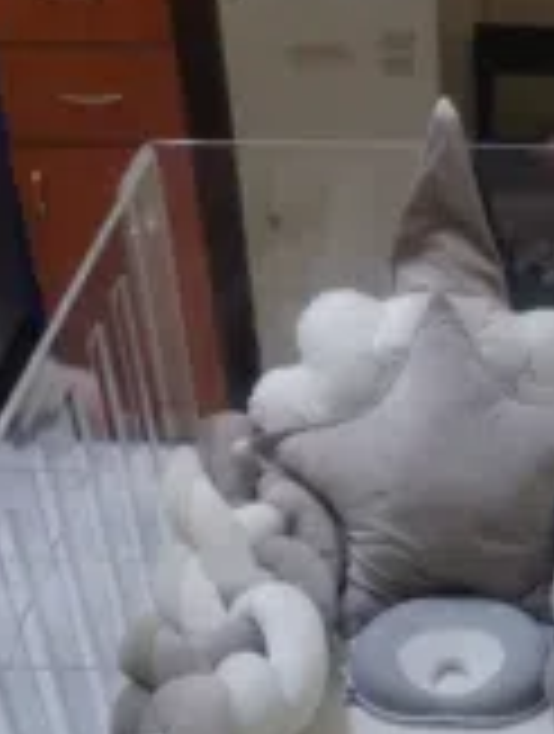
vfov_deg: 25.7
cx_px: 509
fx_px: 1509
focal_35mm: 71
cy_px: 761
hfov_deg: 20.3
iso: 564
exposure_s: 1/33.3
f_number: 1.8
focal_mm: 4.75
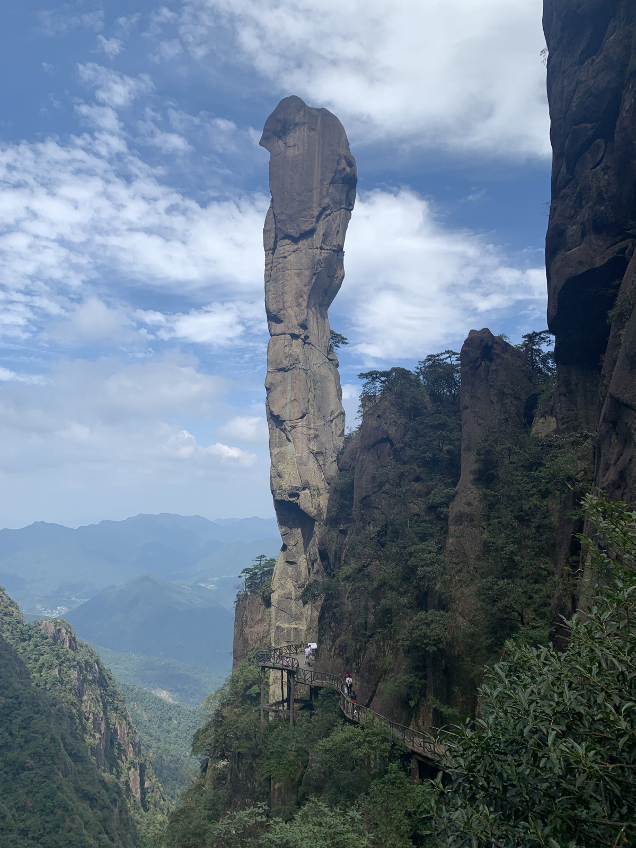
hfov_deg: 53.1
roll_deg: -0.7
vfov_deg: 67.3
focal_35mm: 26
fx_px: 637
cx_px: 318
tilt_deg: +10.5
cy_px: 424
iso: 25
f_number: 1.8
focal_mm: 4.25
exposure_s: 1/2421
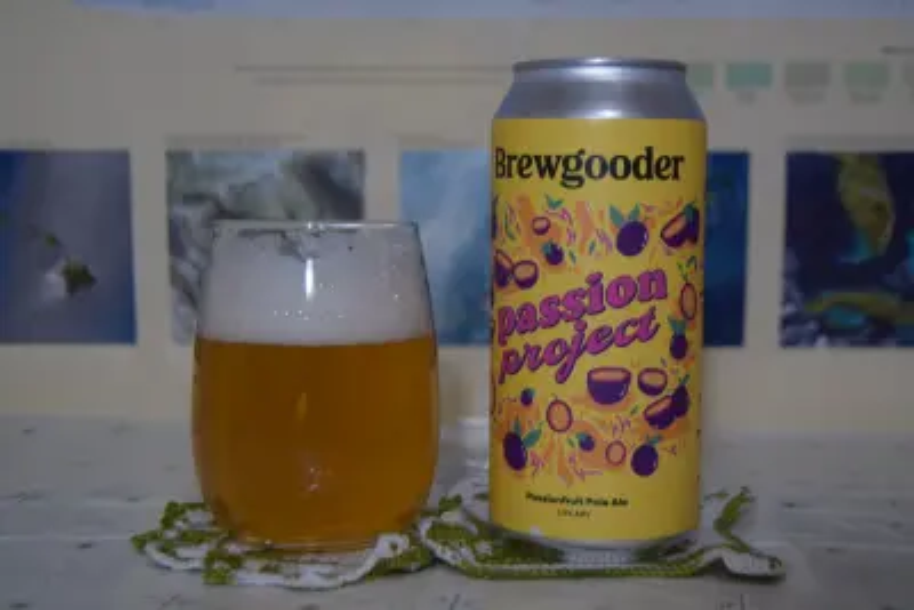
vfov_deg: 21.6
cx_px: 457
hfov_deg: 31.9
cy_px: 305
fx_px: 1600
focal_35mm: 63
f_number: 5
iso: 720
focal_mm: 42
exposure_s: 1/60
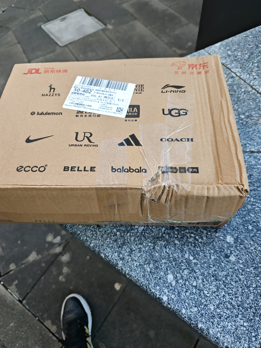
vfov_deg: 73.9
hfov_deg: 58.9
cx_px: 130
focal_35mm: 23
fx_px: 231
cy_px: 174
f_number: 1.68
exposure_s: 1/182
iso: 50
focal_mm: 6.45
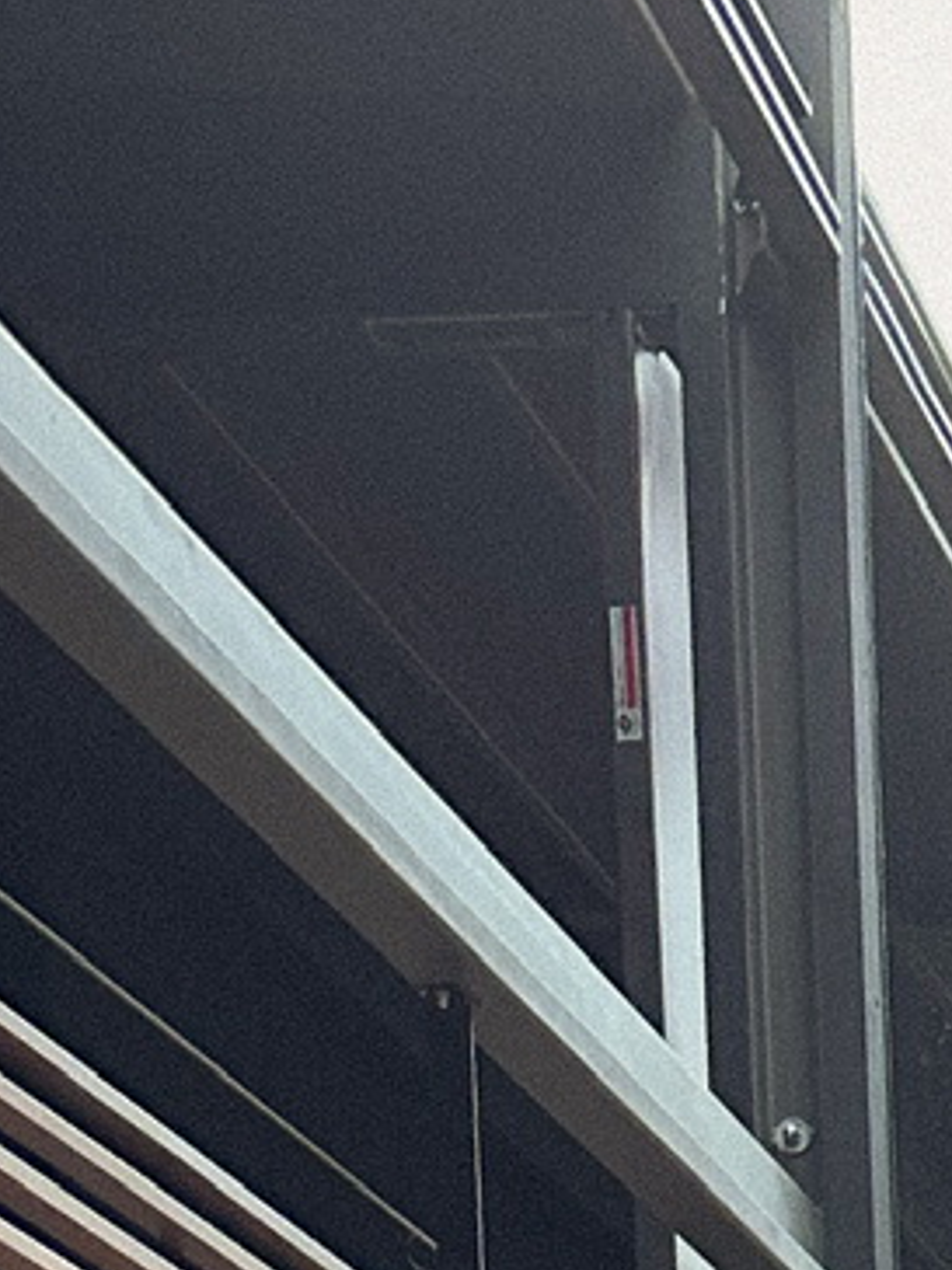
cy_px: 2959
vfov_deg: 12.0
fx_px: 4950
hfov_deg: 10.0
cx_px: 2037
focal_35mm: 135
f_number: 1.8
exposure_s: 1/280
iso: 80
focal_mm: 6.86
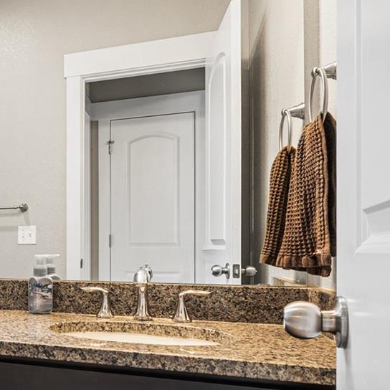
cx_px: -62
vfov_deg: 41.5
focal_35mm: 40
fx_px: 510
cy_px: 247
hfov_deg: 34.6
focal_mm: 16
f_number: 8
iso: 200
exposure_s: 1/80
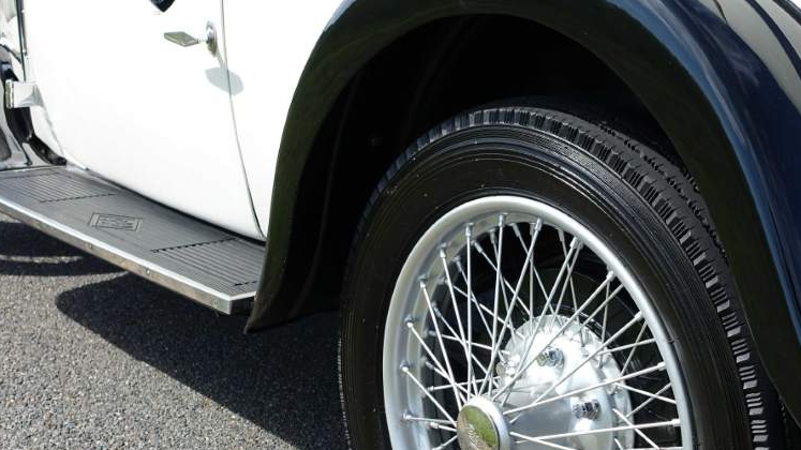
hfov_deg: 33.0
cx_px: 537
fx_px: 1338
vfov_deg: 19.0
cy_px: 309
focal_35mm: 63
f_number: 4
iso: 125
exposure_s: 1/500
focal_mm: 14.3
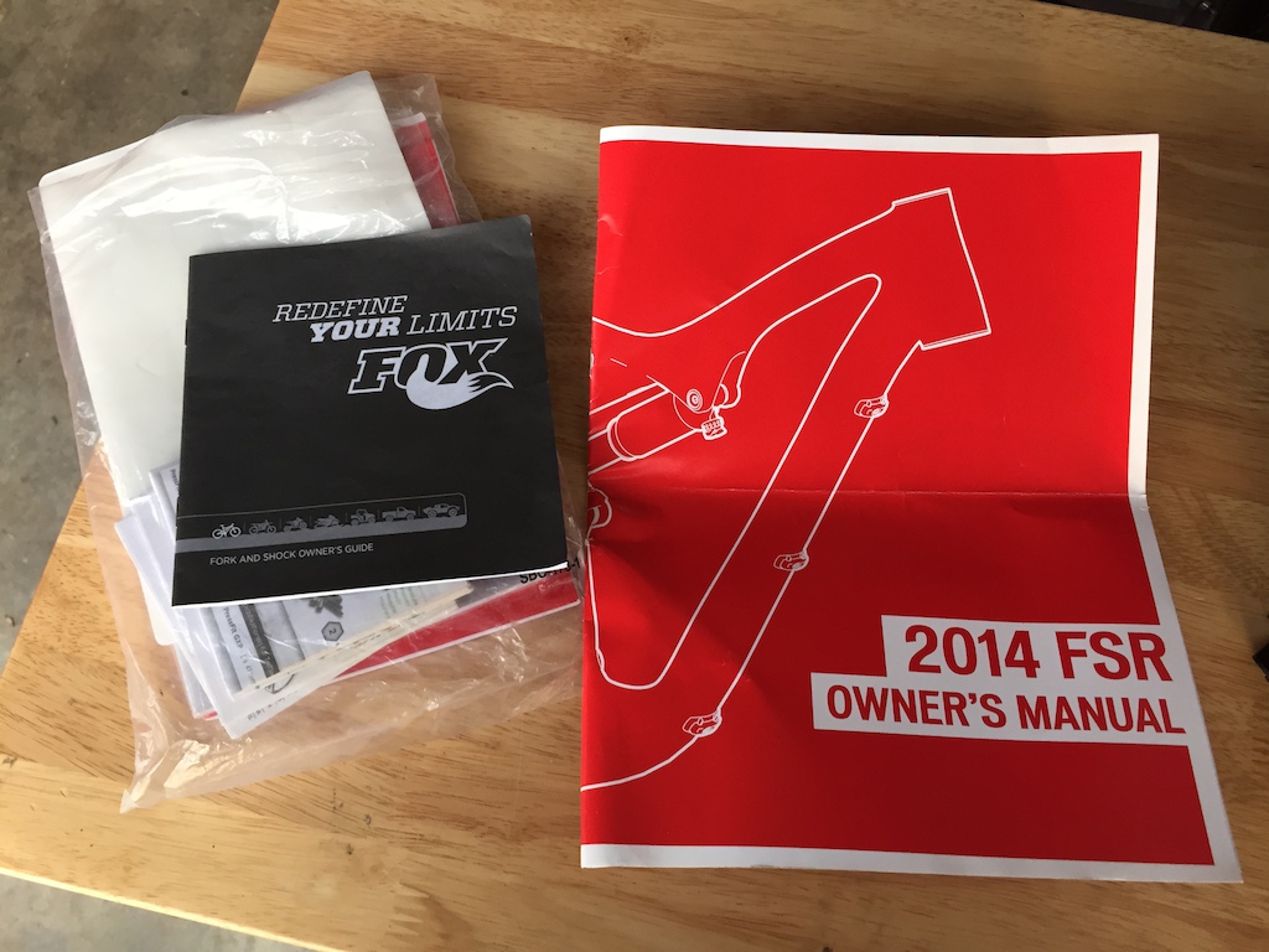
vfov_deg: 48.2
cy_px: 476
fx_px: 1063
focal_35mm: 29
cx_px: 634
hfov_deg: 61.7
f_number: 2.2
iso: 80
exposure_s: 1/30
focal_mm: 4.15
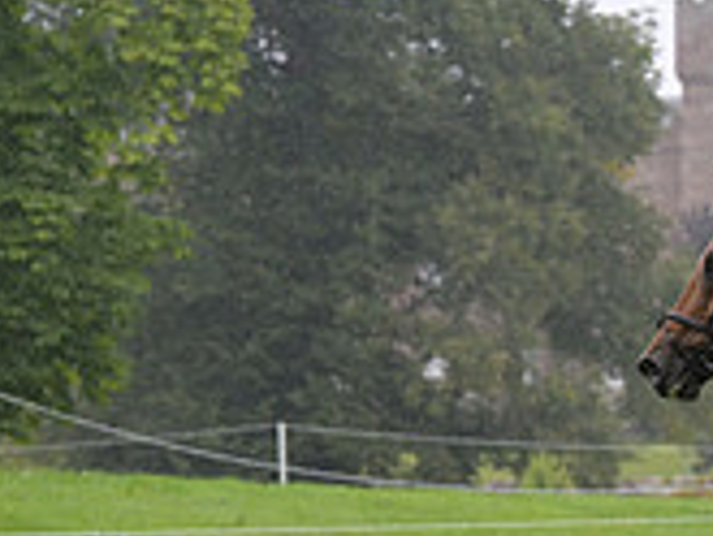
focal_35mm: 277
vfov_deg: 5.4
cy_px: 266
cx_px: 1232
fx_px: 5710
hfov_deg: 7.0
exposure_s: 1/1250
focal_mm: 82
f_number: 4
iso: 900
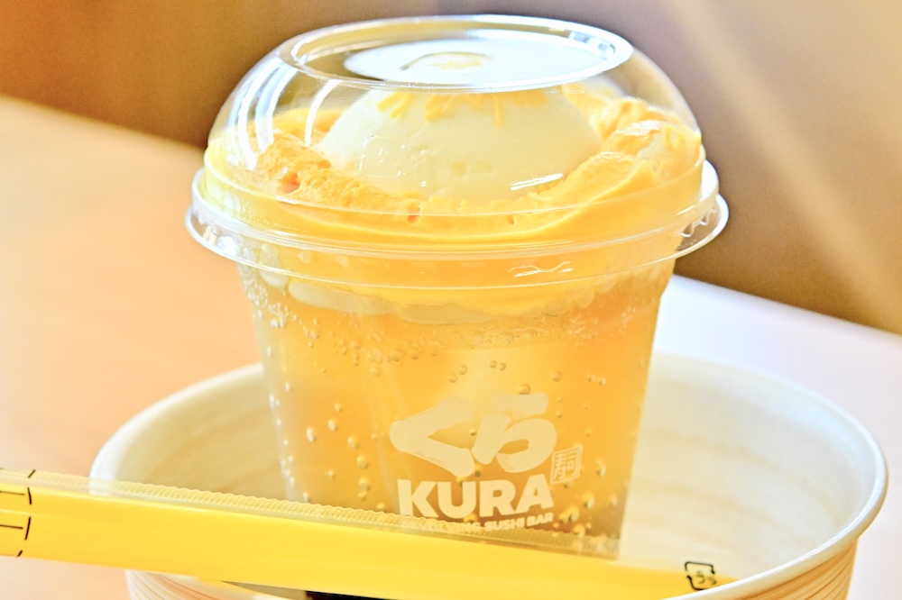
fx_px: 2254
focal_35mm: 90
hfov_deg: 22.6
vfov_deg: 15.2
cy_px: 300
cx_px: 451
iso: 4000
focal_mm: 60
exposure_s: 1/200
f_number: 7.1
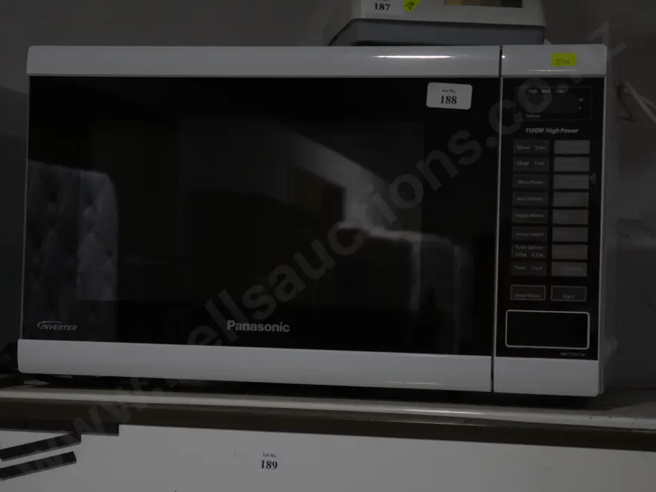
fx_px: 1630
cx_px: 320
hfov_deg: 22.8
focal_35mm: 86
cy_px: 256
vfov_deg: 17.2
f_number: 5.5
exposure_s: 1/100
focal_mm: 38
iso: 400
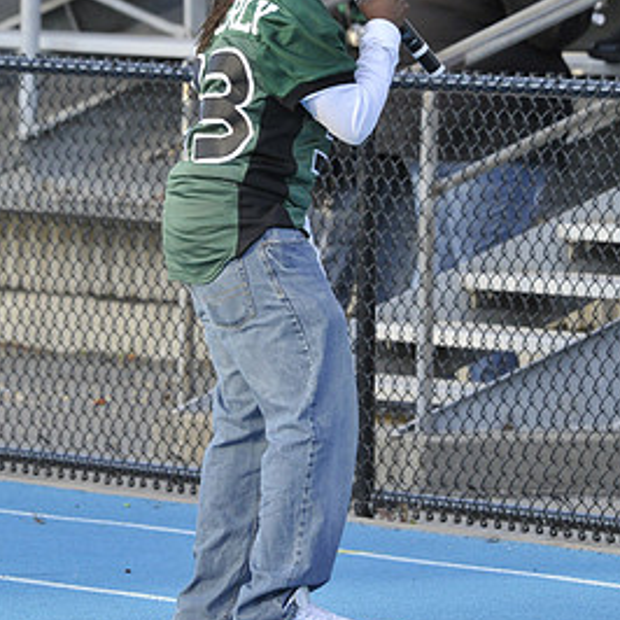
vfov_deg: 2.7
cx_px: 266
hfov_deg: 2.7
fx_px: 13151
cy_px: 245
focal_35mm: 649
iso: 5000
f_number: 10
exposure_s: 1/1000
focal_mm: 350
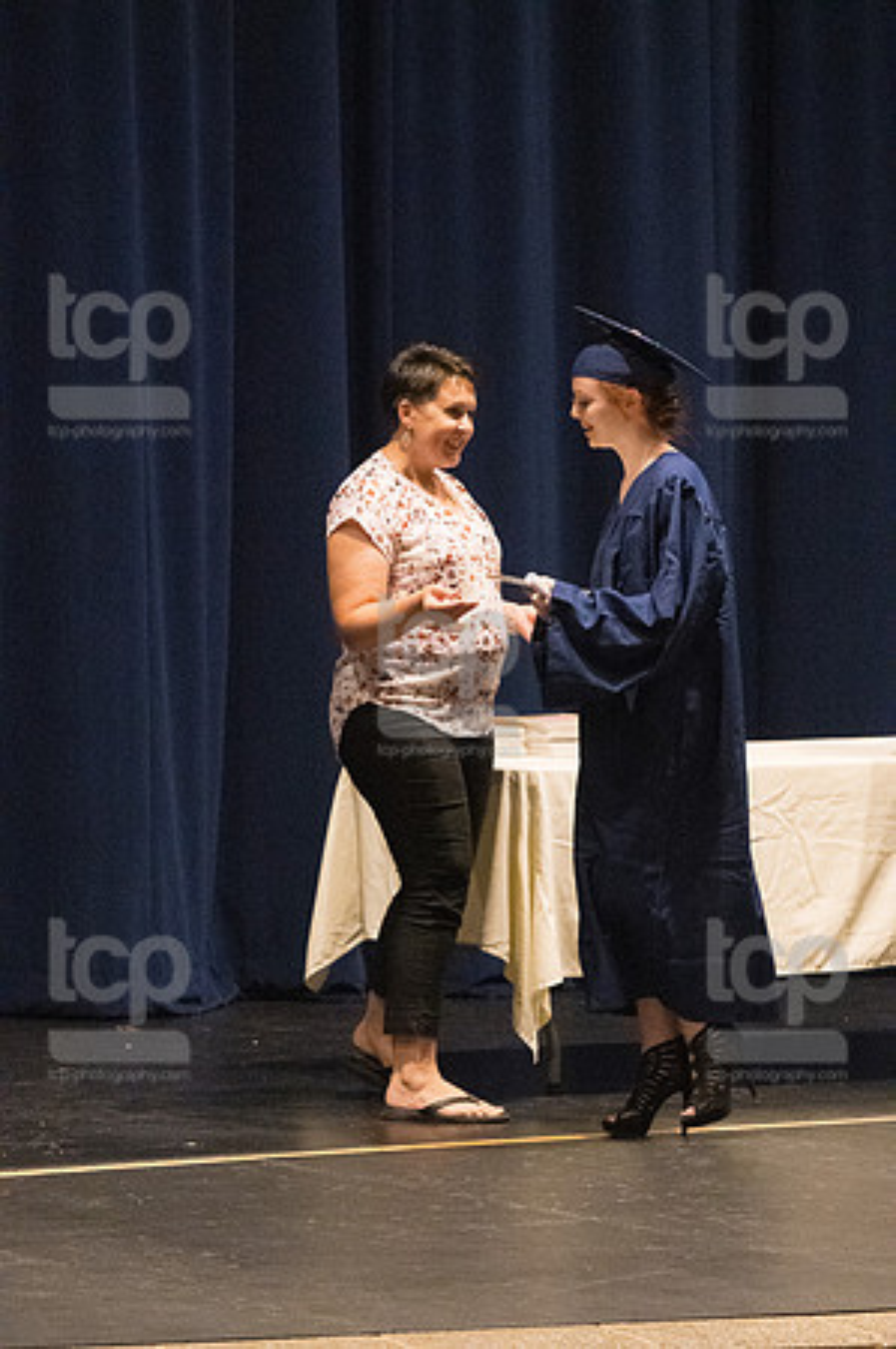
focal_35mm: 202
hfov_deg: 6.8
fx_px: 7558
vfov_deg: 10.2
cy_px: 674
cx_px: 448
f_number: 4.5
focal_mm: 135
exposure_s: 1/250
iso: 8000
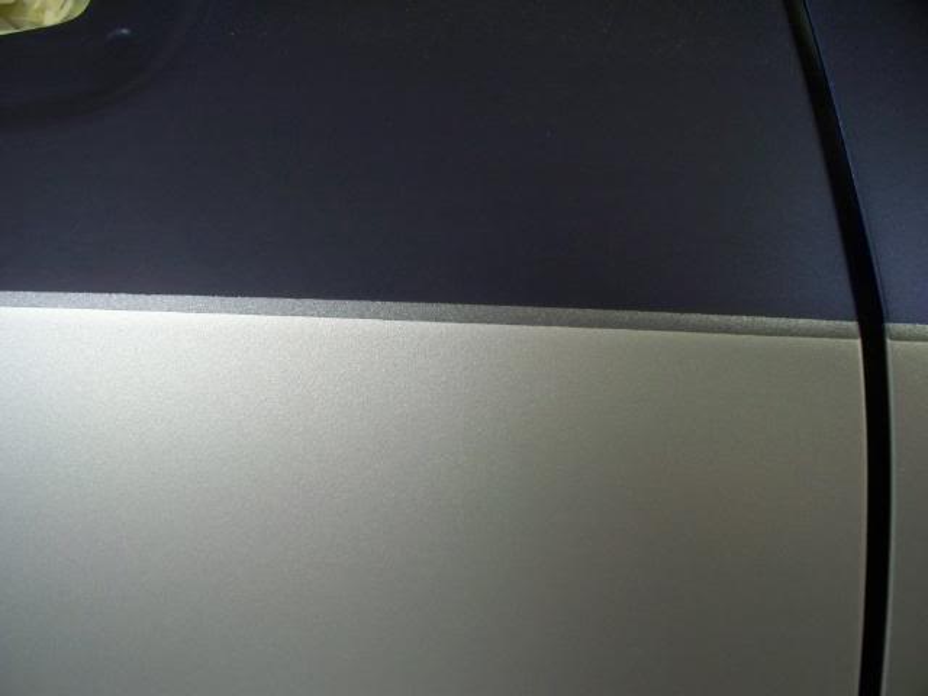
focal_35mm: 36
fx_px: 965
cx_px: 464
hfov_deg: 51.4
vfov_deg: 39.7
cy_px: 348
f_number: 2.8
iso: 250
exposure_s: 1/60
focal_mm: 7.54
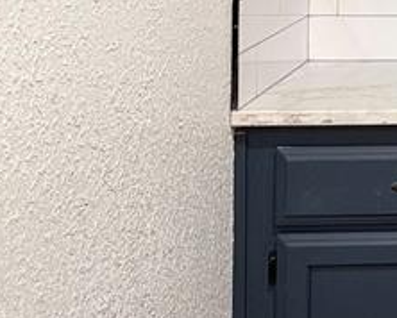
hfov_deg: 14.7
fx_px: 1270
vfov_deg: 13.5
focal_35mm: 108
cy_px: -145
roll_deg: -1.5
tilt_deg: -0.9
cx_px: 792
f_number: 1.78
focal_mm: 6.76
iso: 200
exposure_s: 1/60
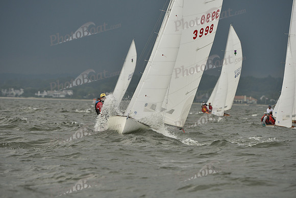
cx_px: 148
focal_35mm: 400
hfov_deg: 5.2
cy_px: 99
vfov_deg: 3.4
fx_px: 3290
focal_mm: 400
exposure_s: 1/800
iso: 320
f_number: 7.1
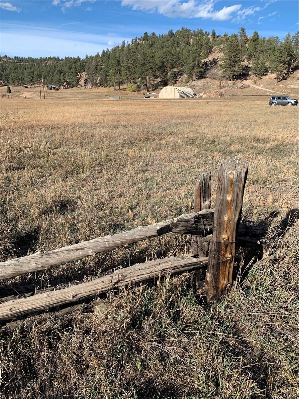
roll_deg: -1.1
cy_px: 200
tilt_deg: -18.2
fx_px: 299
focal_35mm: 26
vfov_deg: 67.3
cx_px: 150
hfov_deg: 53.1
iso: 25
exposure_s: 1/1447
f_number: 1.8
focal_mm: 4.25
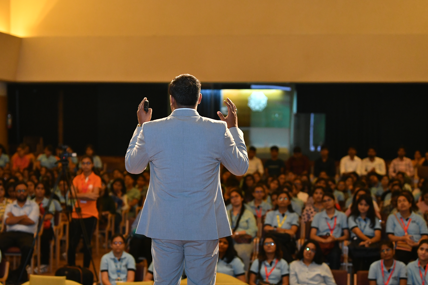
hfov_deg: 21.4
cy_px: 187
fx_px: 1129
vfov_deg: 14.4
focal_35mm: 95
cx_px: 165
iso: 2500
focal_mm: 70
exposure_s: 1/200
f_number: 2.8
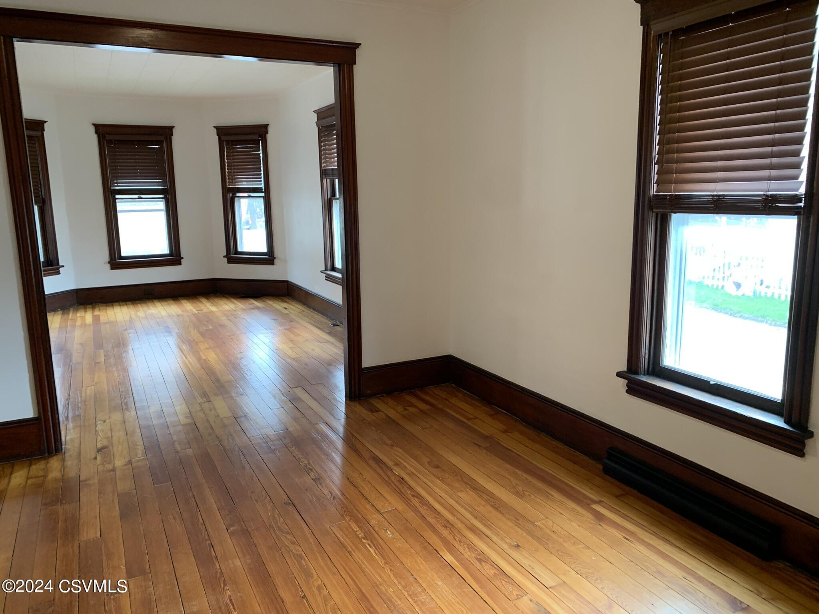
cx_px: 410
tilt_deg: -10.2
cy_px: 307
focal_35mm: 26
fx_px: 615
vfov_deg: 53.1
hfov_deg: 67.3
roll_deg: +0.8
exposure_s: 1/60
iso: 100
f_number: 1.8
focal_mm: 4.25
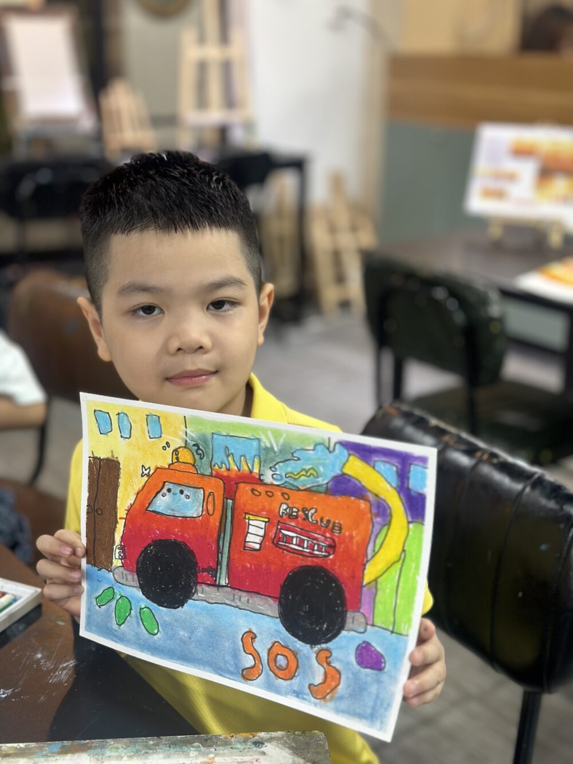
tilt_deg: -19.0
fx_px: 1059
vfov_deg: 39.7
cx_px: 286
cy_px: 382
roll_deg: -1.4
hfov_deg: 30.3
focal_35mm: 48
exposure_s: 1/50
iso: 80
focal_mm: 6.86
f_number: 1.78
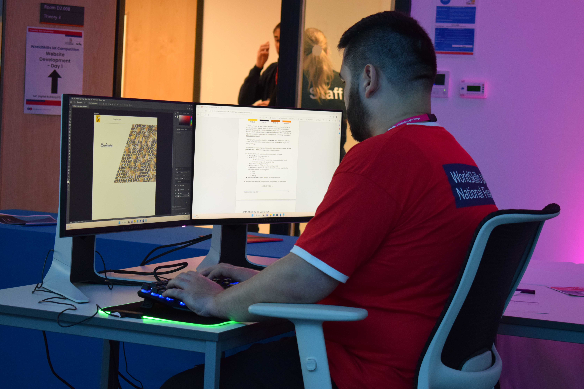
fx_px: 1338
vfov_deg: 16.6
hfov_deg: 24.6
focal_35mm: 82
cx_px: 292
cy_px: 194
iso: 1800
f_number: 5.6
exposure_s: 1/60
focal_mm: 55
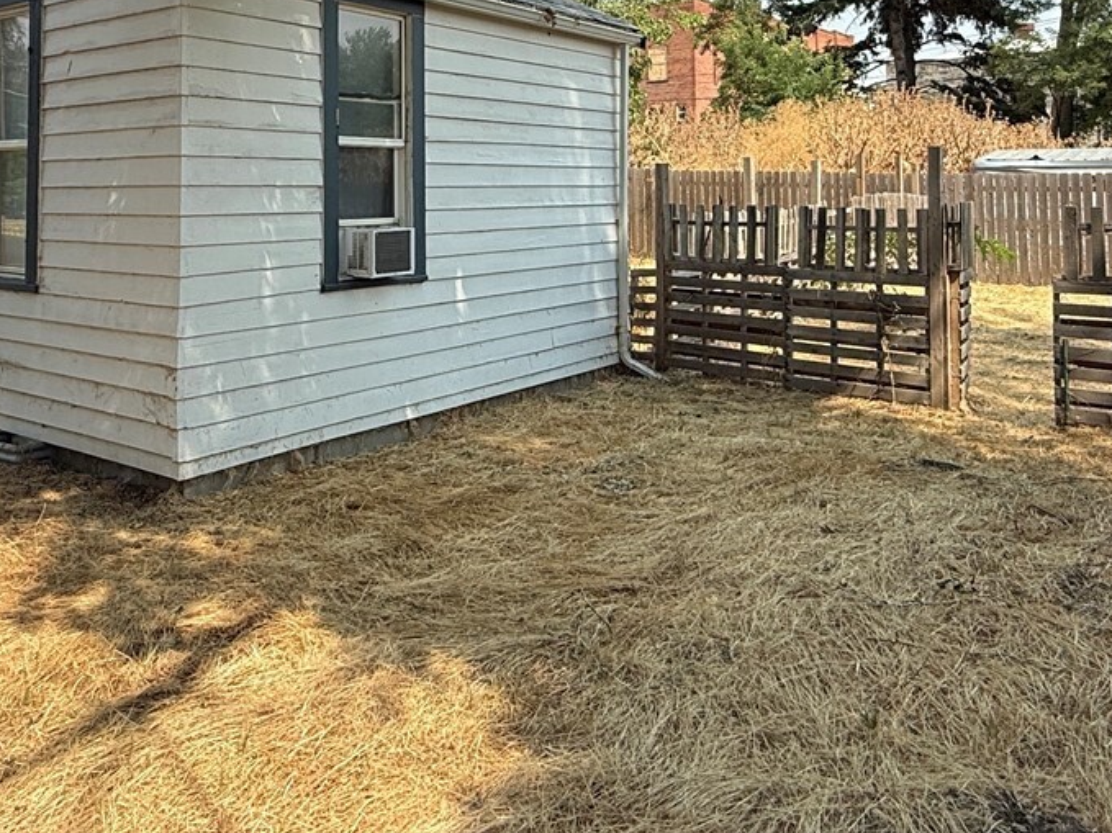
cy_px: 147
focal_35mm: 33
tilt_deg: +2.2
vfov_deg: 40.8
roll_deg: -0.5
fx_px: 1060
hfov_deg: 54.8
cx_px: 431
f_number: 2.2
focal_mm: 2.22
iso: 50
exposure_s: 1/1145
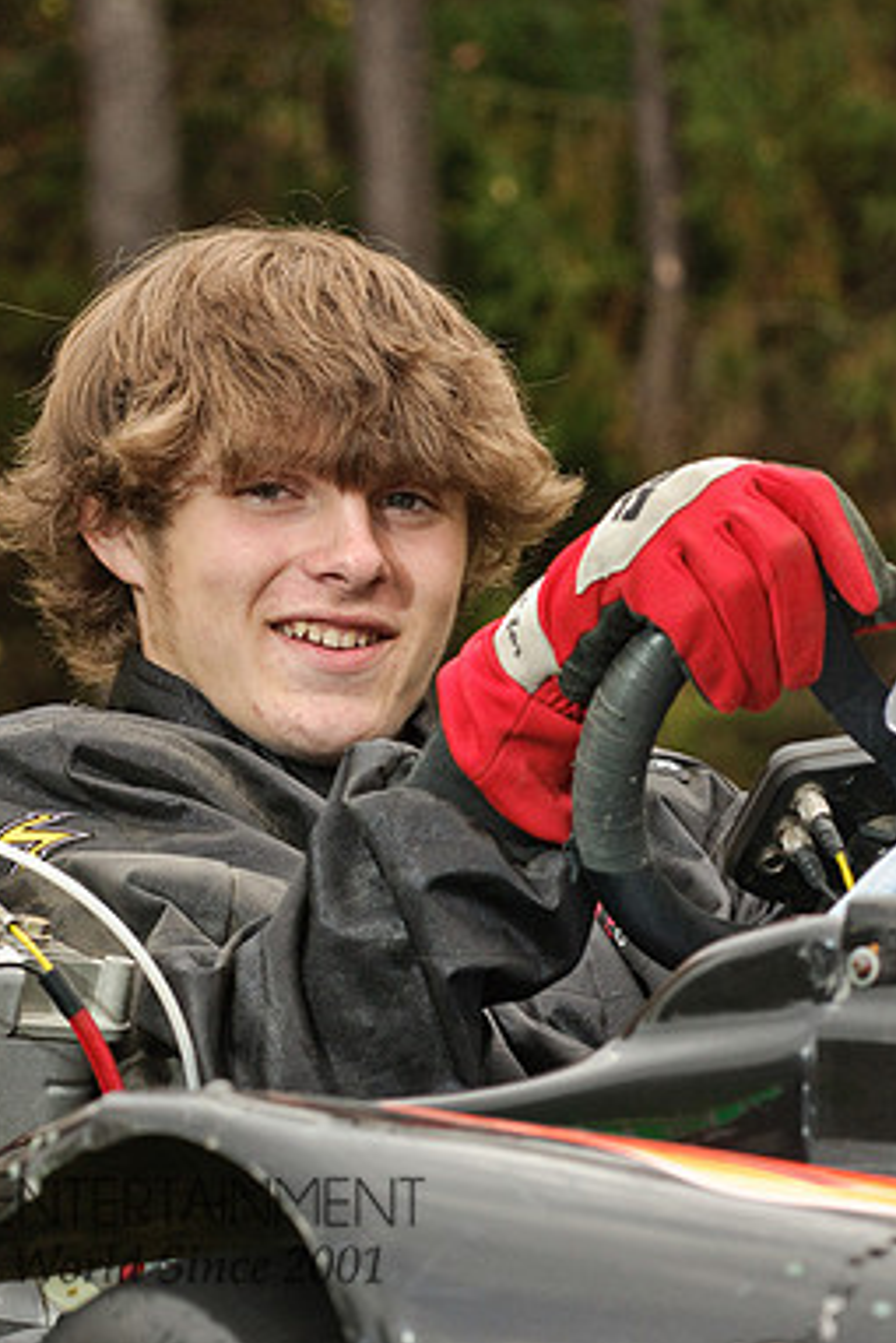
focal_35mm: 209
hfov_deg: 6.6
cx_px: 604
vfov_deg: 9.8
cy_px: 670
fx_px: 7795
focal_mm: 92
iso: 800
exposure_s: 1/200
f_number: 8
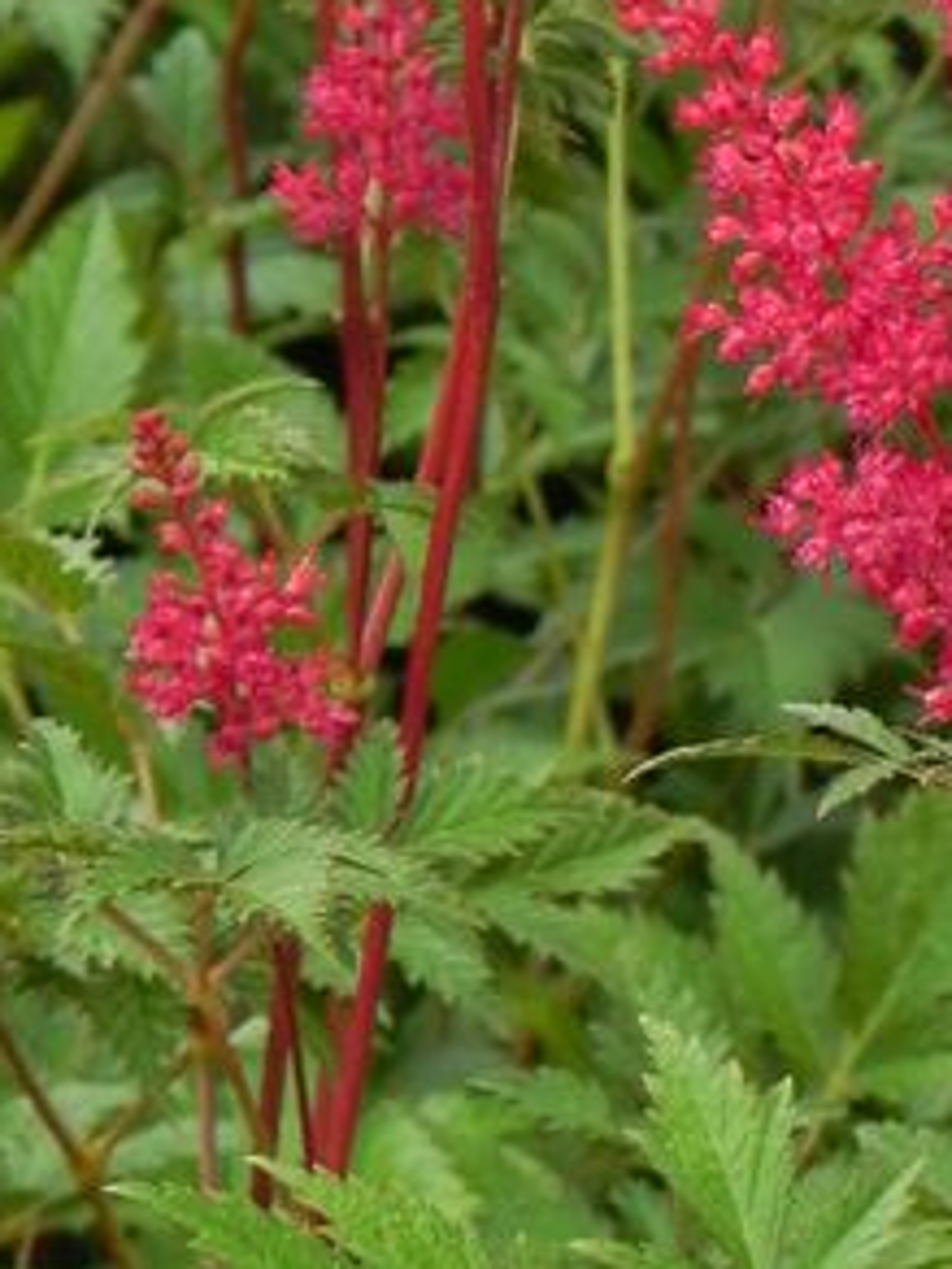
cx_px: 1074
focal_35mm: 288
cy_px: -430
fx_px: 10561
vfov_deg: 6.8
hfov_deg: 5.1
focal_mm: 18.8
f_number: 5
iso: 160
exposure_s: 1/80
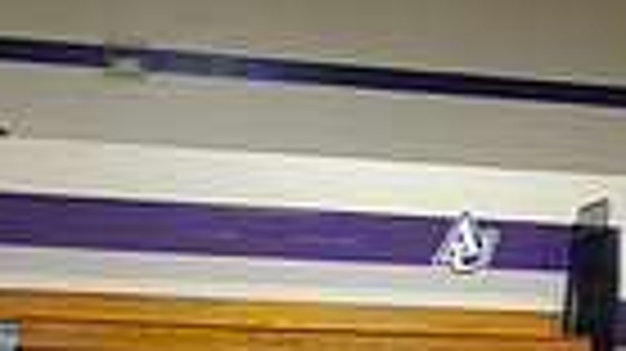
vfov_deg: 9.0
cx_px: 473
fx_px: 2024
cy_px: 830
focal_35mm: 122
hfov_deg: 17.5
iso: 1600
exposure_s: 1/125
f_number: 2.8
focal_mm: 18.7
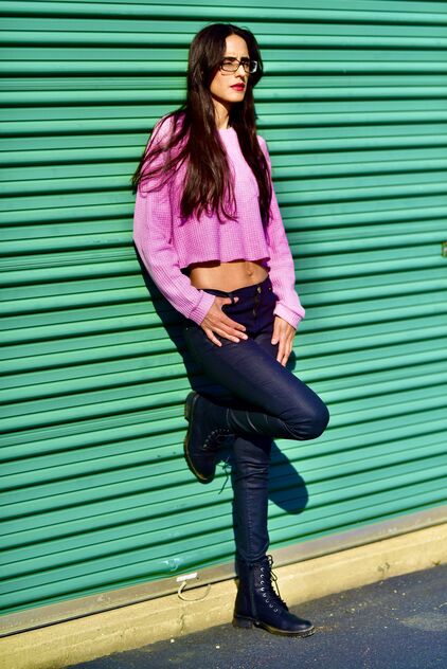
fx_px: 1581
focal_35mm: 85
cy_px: 334
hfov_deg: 16.1
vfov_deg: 23.9
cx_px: 224
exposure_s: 1/8000
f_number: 1.8
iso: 125
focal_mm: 85
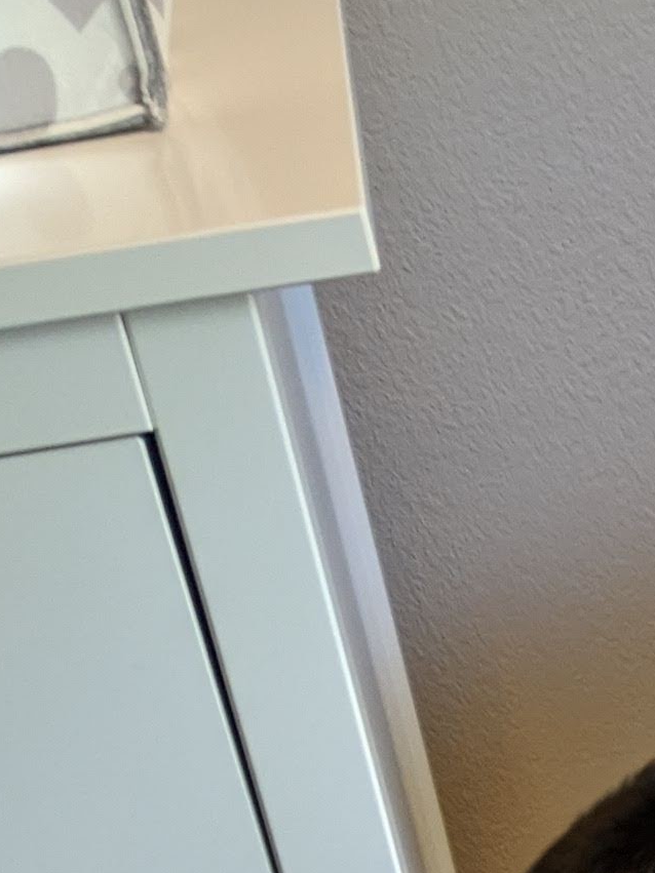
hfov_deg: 10.7
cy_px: 1655
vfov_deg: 13.5
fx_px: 3230
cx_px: 1278
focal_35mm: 128
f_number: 1.8
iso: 151
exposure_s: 1/40
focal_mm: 4.44
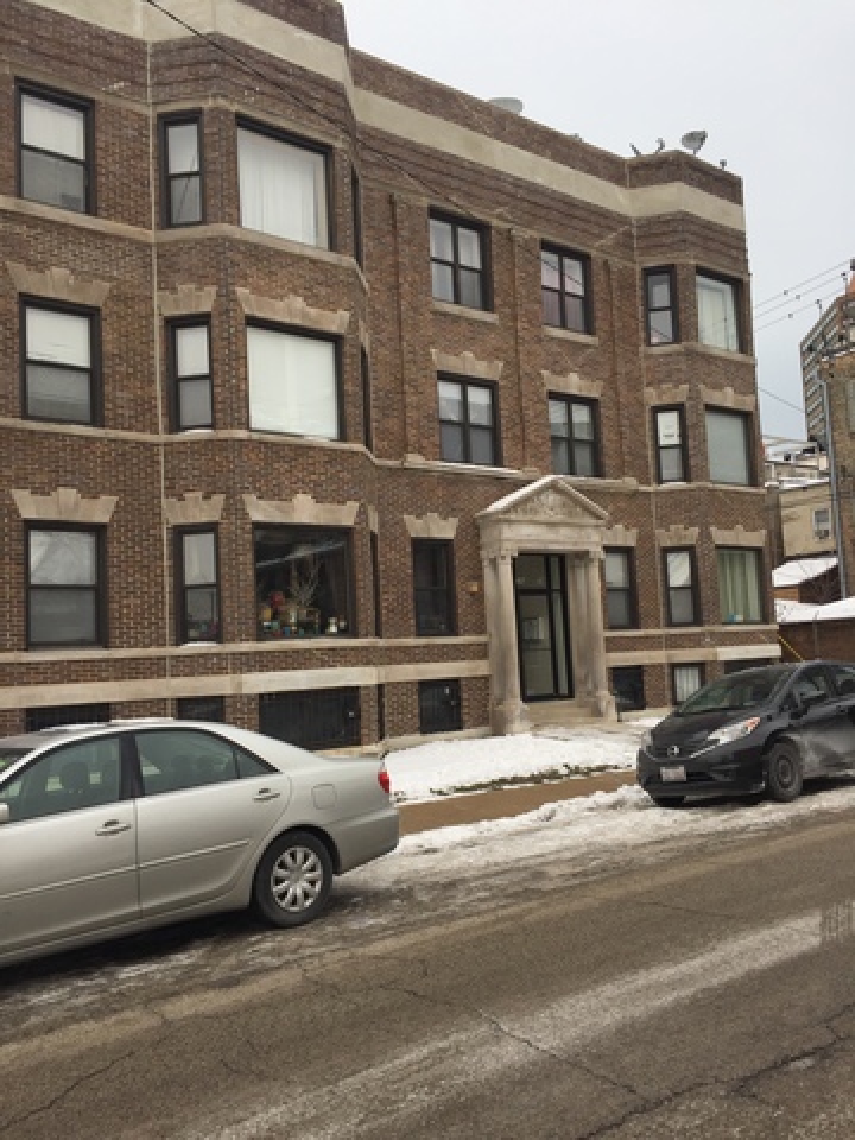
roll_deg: +3.4
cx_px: 428
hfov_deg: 48.2
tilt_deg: +4.8
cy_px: 570
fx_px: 955
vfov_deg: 61.7
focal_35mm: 29
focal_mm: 4.15
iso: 32
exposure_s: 1/434
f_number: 2.2
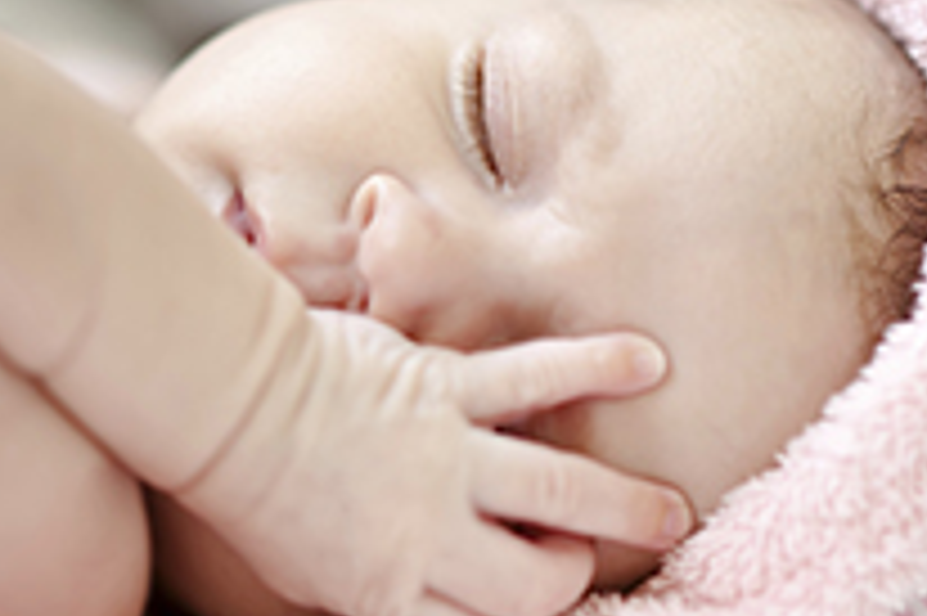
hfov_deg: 7.4
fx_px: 7178
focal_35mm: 279
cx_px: 596
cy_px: 326
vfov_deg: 4.9
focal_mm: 135
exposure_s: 1/160
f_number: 2
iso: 400
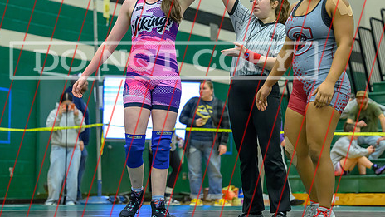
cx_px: 164
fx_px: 1164
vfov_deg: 10.6
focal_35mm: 114
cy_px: 54
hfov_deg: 18.8
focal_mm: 78
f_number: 2.8
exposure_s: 1/640
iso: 5000
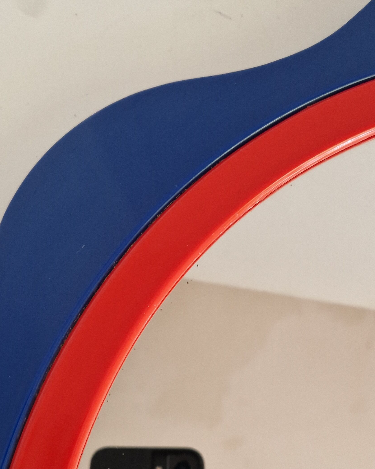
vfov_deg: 42.5
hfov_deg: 34.9
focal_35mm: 43
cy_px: 298
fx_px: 596
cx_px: 169
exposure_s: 1/100
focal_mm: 5.4
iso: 50
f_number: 1.8
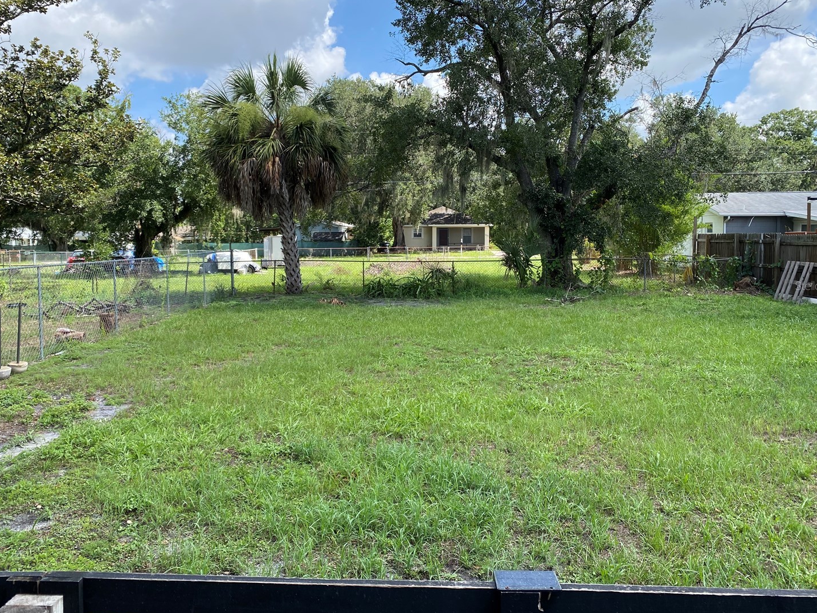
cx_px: 393
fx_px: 685
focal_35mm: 29
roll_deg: +0.2
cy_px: 285
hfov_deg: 61.6
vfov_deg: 48.2
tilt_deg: -3.9
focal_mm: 4.25
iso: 32
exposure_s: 1/833
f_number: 1.8
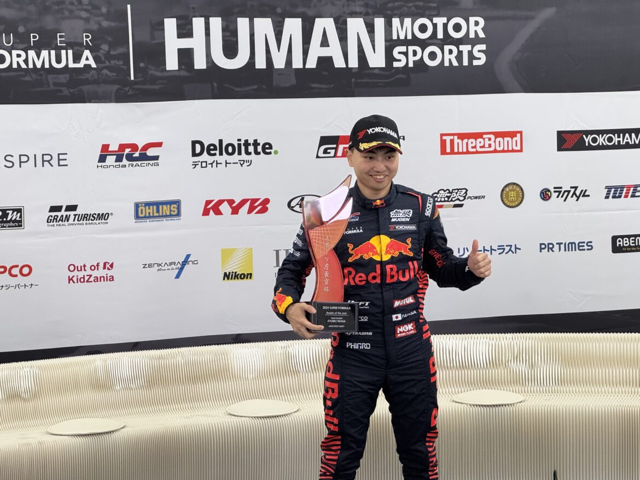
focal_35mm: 77
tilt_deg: -4.8
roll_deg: +1.5
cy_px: 240
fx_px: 1424
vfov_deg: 19.1
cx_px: 320
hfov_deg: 25.3
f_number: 2.8
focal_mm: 9
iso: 250
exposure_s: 1/120
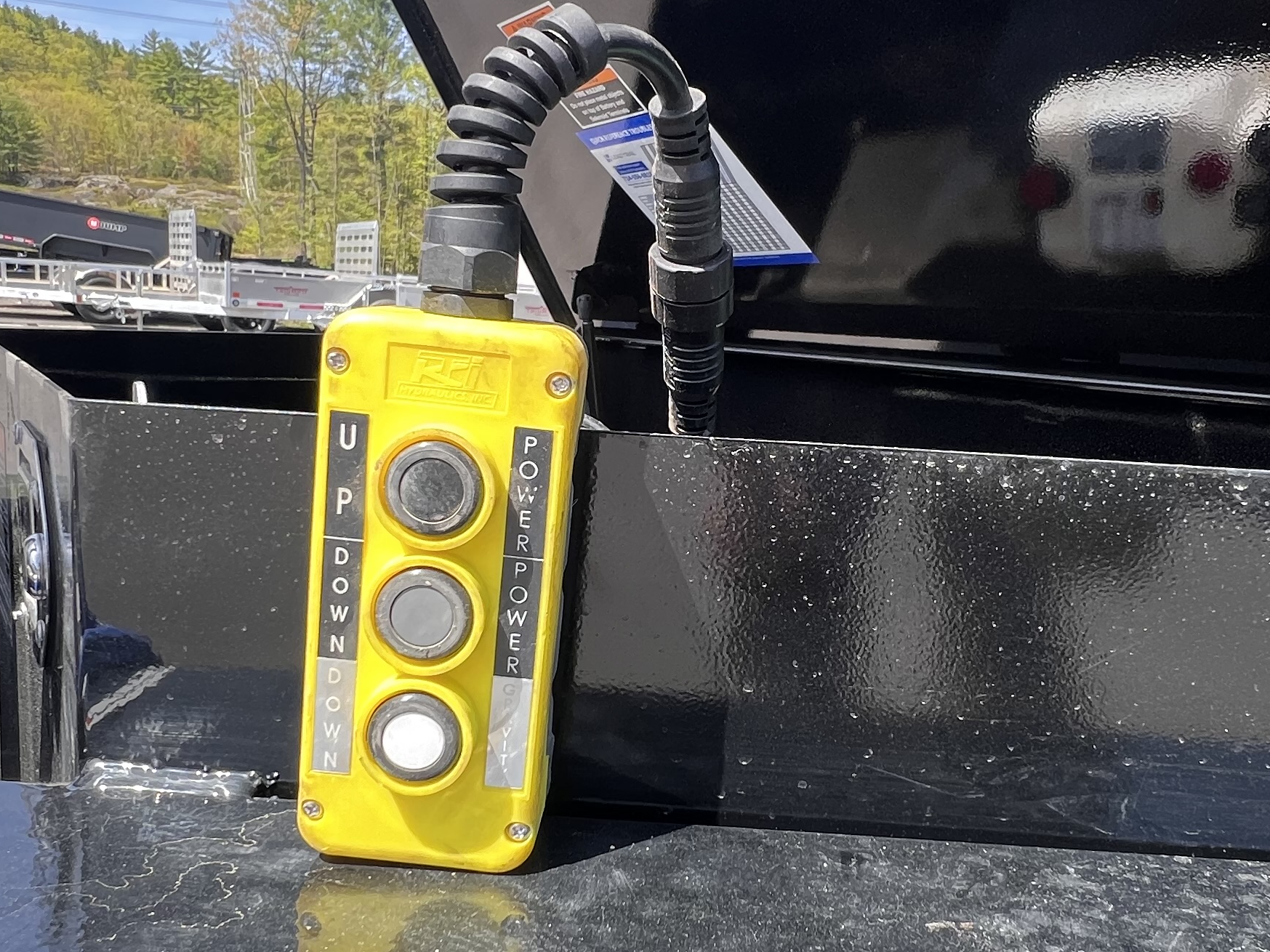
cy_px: 516
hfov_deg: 59.9
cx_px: 665
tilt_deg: -10.0
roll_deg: -2.0
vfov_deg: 46.7
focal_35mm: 30
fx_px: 1101
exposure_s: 1/212
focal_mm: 1.57
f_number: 1.8
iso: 32
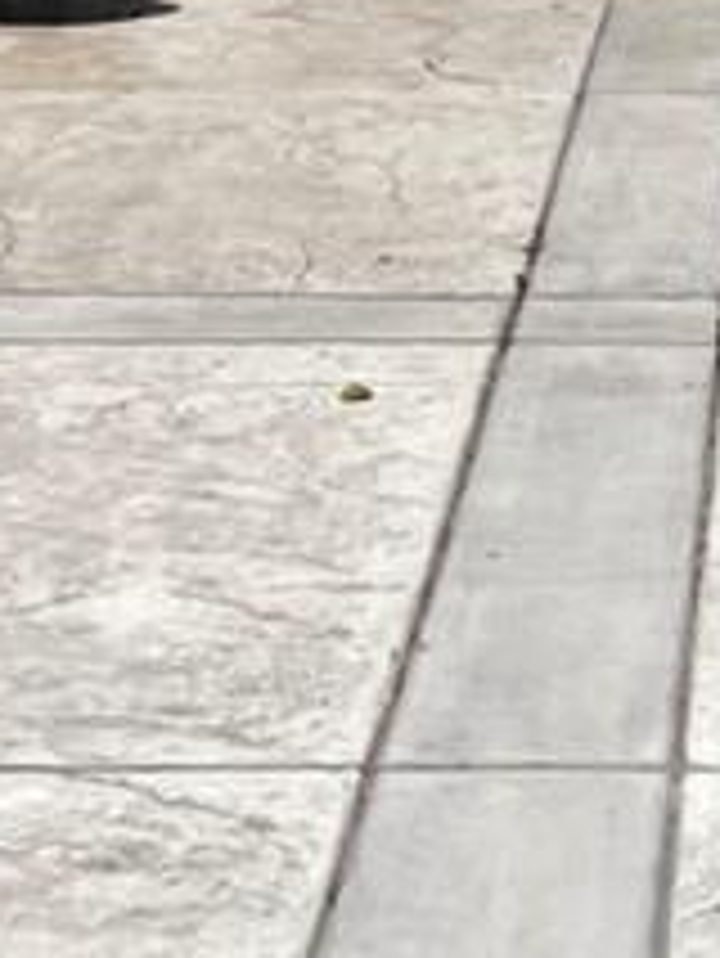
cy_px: -490
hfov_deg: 8.1
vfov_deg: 10.4
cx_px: 749
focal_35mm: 183
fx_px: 5070
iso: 50
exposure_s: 1/6579
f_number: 1.5
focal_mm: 5.7
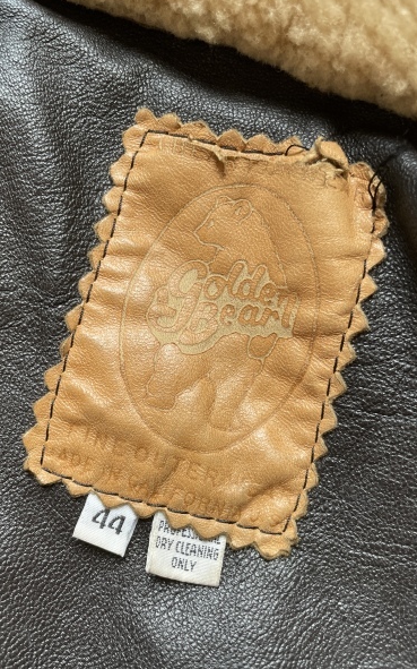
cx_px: 198
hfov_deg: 44.5
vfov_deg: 66.5
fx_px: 510
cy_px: 338
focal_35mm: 28
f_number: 1.6
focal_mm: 4.2
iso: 125
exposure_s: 1/100
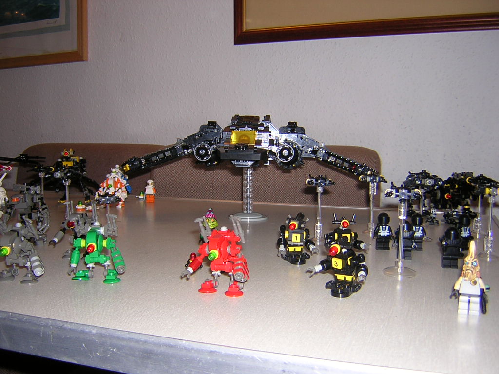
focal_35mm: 36
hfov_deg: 51.4
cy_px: 187
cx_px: 250
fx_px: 519
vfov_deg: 39.7
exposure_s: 1/60.1
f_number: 2.6
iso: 100
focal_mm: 4.7
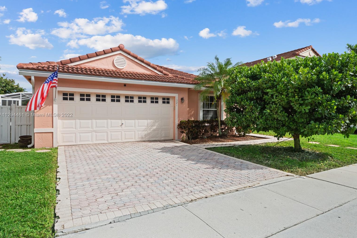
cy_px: 115
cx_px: 185
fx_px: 218
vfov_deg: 57.2
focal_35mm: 22
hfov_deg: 78.6
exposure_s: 1/1250
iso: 200
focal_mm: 14
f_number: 5
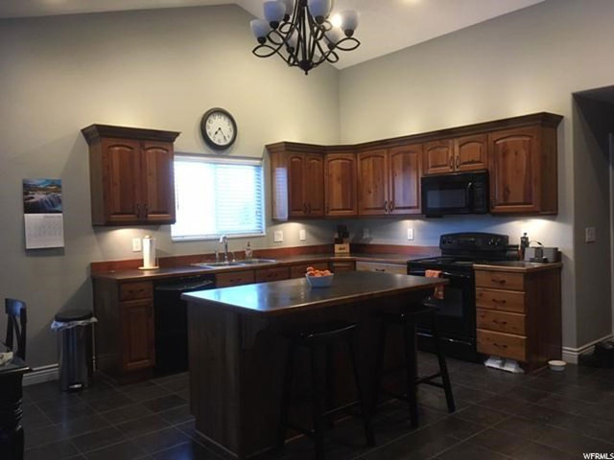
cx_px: 307
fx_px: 514
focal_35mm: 29
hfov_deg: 61.7
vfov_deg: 48.2
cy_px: 230
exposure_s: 1/30
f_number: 2.2
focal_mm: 4.15
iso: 160
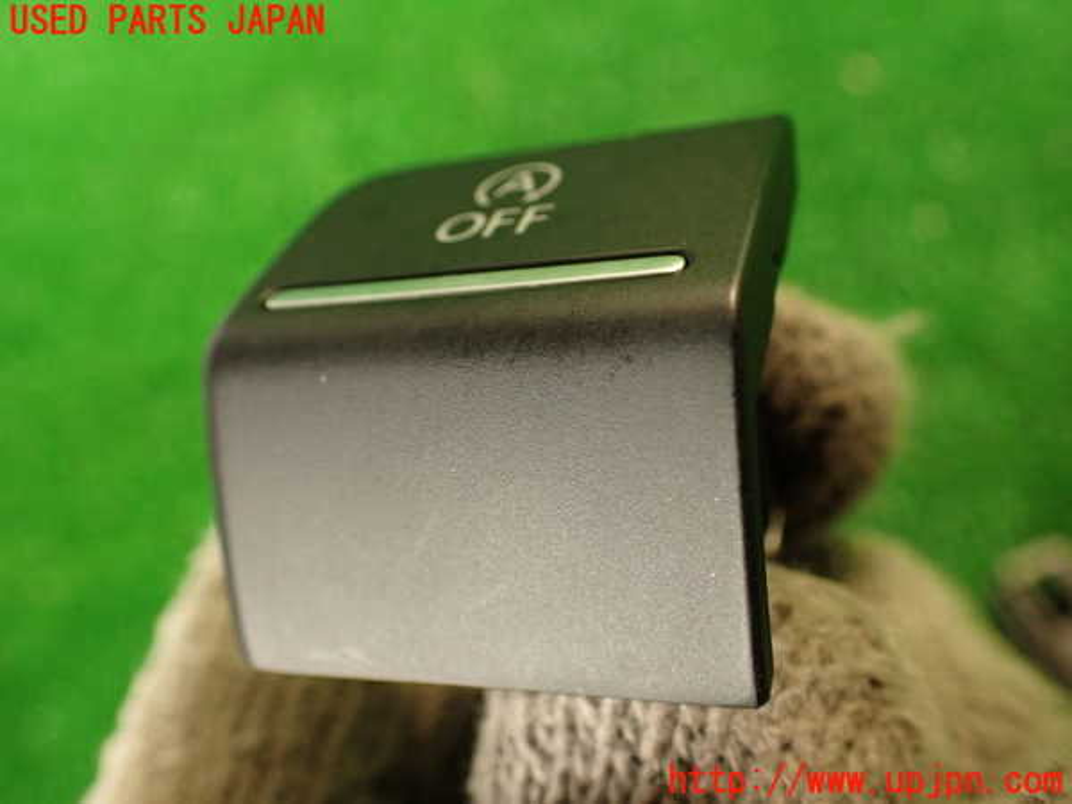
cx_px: 536
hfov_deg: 56.8
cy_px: 402
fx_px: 991
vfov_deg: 44.2
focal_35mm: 32
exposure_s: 1/30
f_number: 2.4
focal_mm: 5.79
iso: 320
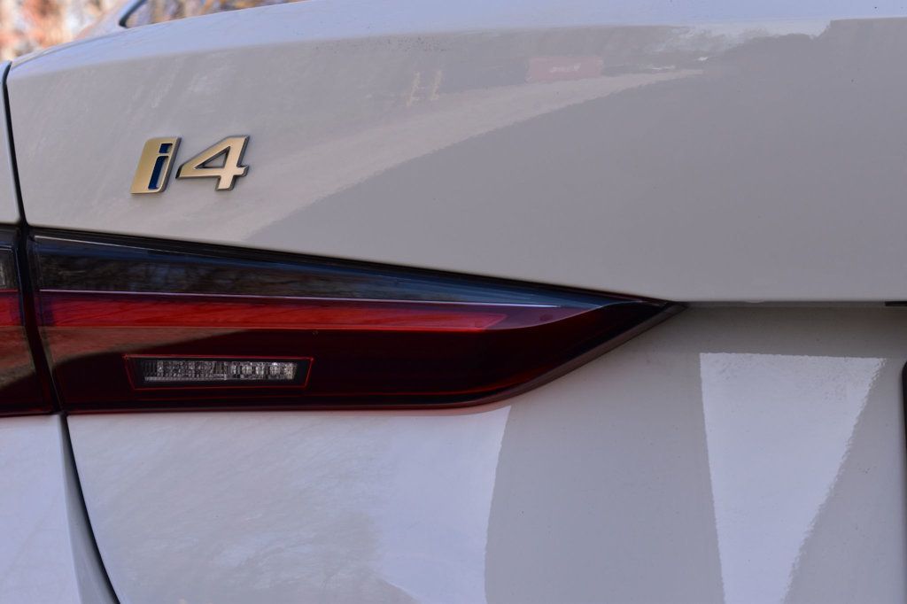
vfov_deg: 16.5
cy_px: 302
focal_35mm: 82
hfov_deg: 24.6
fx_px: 2078
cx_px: 454
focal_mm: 55
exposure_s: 1/200
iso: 400
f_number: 10
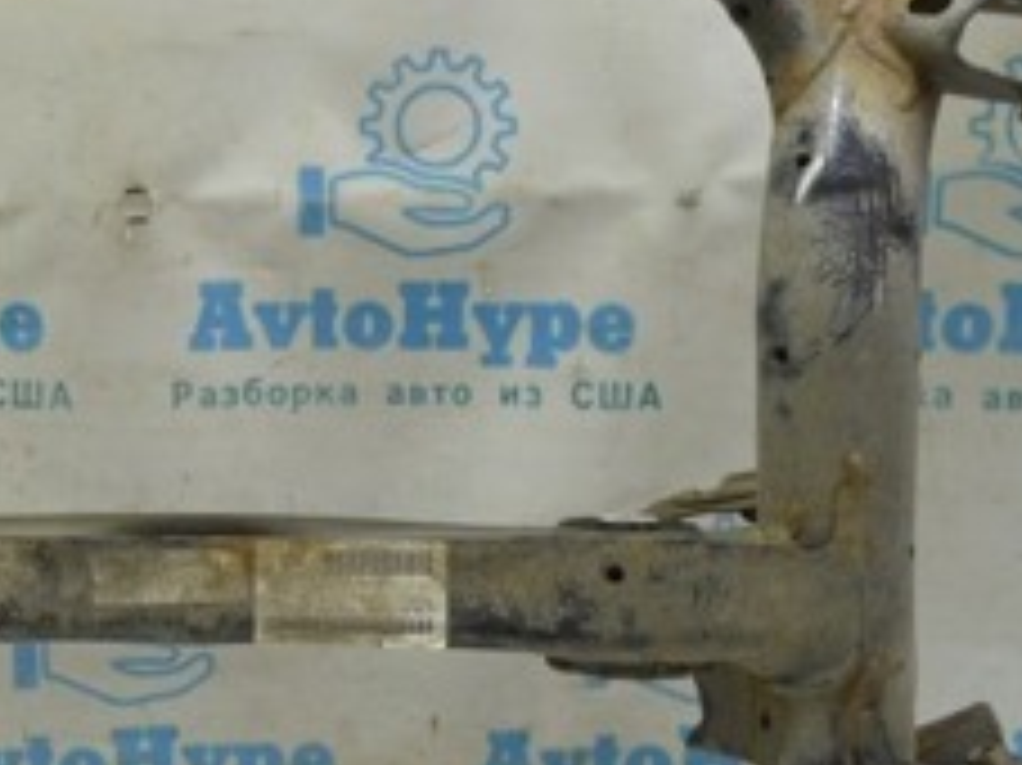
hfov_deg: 25.9
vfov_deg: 20.0
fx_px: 2154
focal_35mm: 73
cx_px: 126
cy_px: 164
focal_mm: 18
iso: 400
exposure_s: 1/20
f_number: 5.6
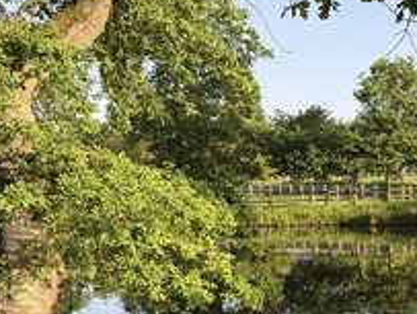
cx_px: 456
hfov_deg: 29.5
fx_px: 712
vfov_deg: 23.7
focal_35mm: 59
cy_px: 321
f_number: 1.78
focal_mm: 6.76
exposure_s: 1/805
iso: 100
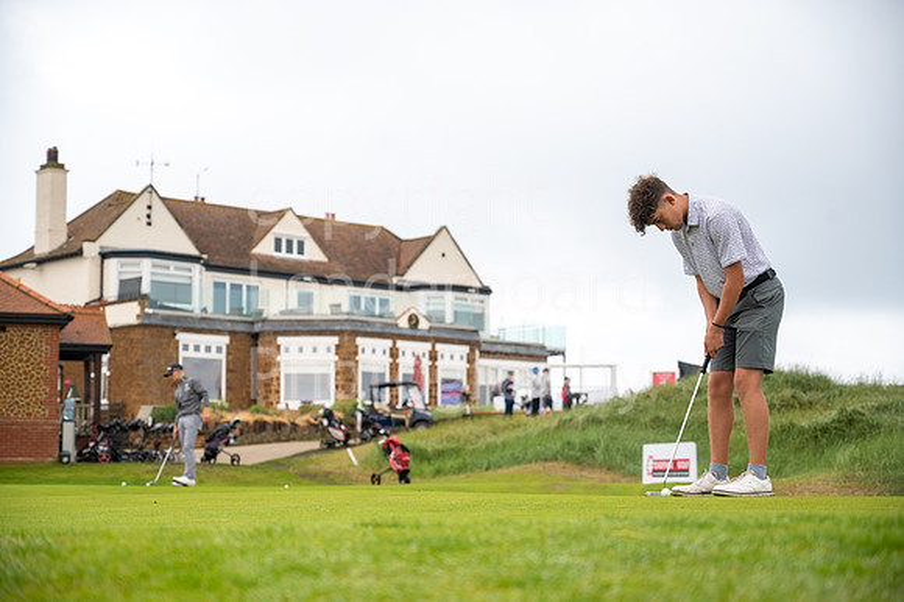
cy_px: 301
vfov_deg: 19.4
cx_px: 452
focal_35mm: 70
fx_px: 1757
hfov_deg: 28.9
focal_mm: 70
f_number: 4
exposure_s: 1/320
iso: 320
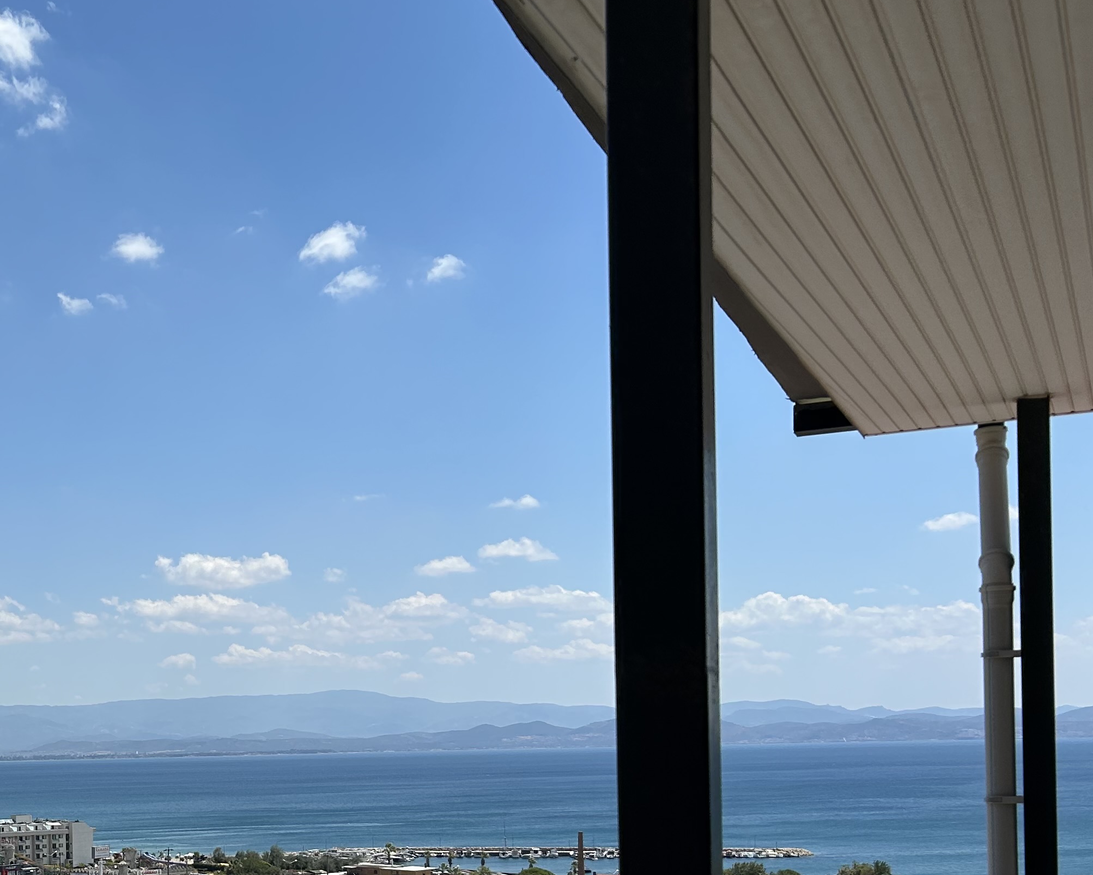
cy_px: 773
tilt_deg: -1.3
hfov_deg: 33.5
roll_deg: +1.4
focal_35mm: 51
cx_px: 0
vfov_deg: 28.6
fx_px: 1650
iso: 50
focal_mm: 5.7
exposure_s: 1/6993
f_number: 1.5
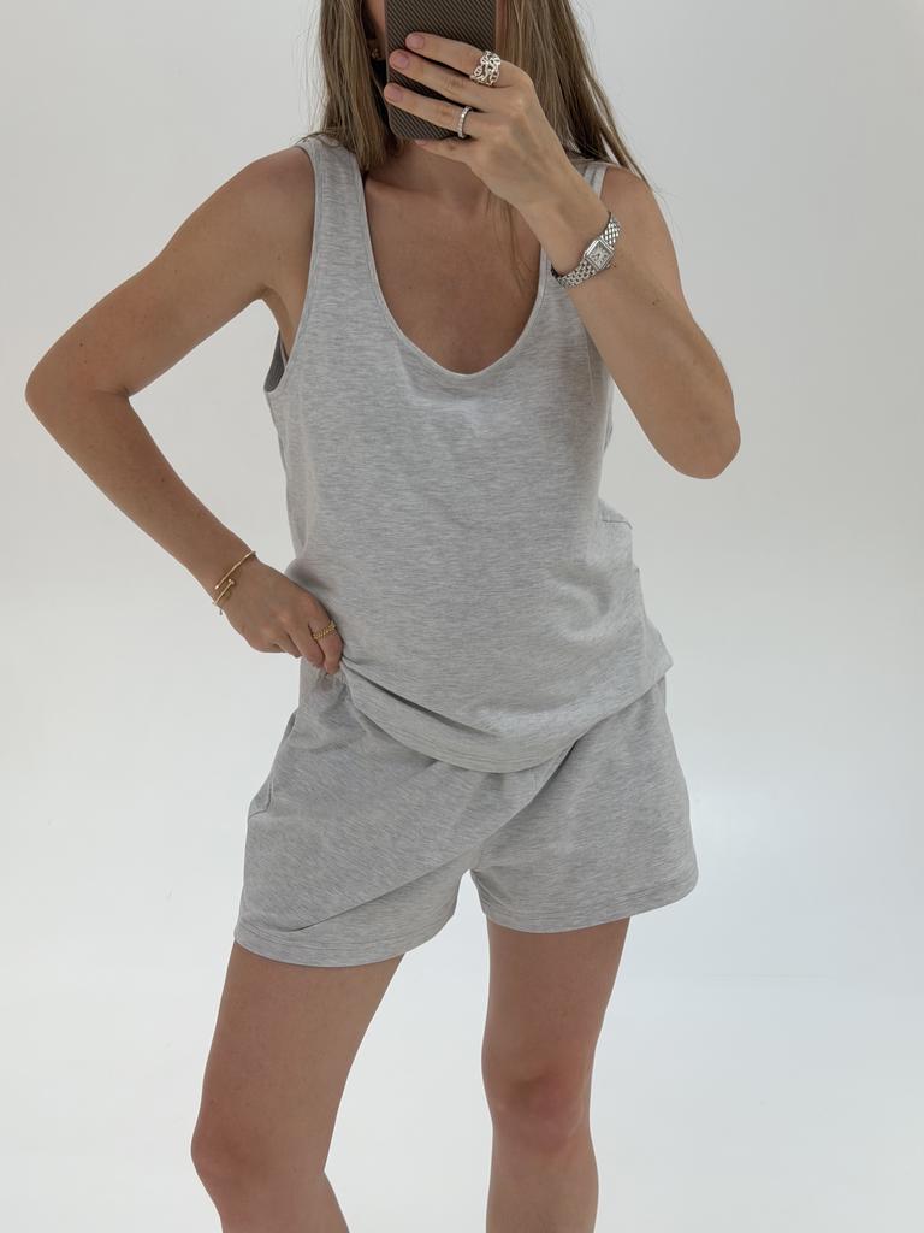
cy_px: 616
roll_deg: +1.7
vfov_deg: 39.7
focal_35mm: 48
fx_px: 1708
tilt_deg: -27.5
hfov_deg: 30.3
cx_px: 462
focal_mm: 6.76
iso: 64
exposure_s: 1/587
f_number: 1.78
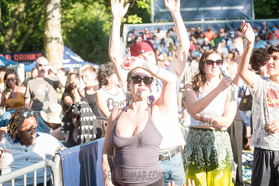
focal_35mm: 80
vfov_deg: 17.1
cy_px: 93
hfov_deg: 25.4
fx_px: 620
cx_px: 140
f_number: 5
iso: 800
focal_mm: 80
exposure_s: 1/640
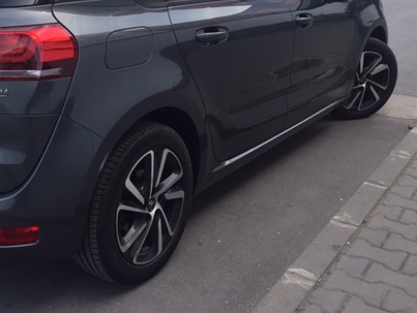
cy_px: 77
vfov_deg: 31.0
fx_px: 555
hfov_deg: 40.2
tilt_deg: -14.3
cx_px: 110
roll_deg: -1.2
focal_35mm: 46
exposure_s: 1/565
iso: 32
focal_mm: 4.15
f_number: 2.2
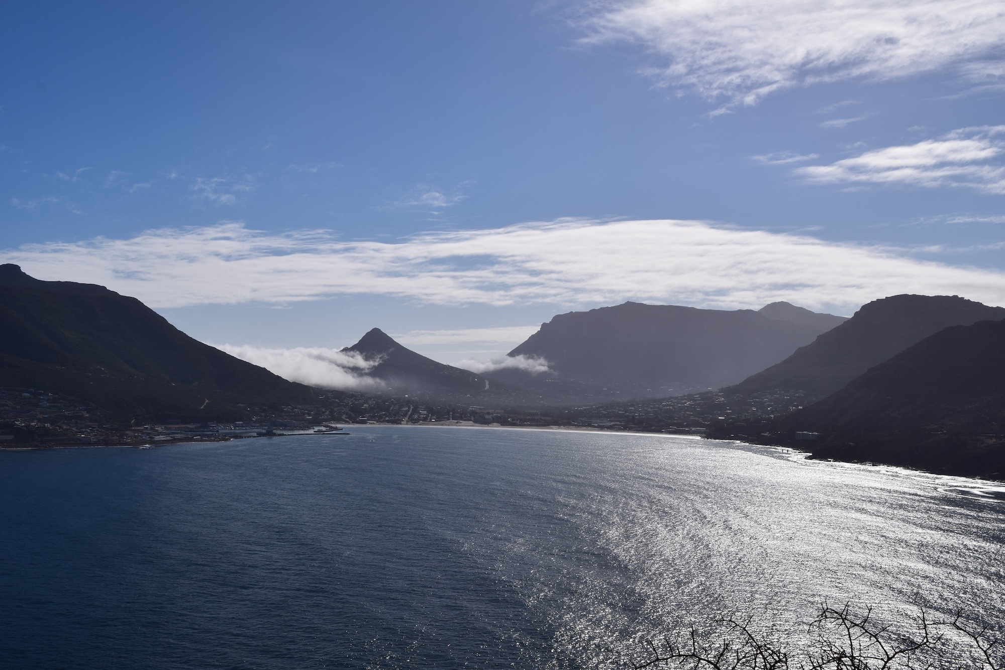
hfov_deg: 47.9
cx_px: 502
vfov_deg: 33.0
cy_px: 335
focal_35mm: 40
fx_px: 1130
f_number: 13
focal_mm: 27
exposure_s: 1/1000
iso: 200
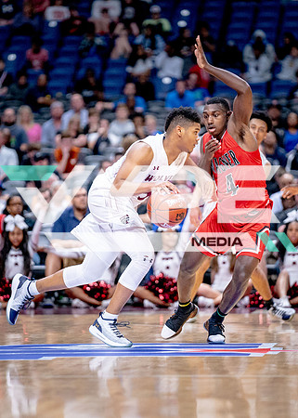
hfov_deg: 4.7
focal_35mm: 306
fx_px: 3626
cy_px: 203
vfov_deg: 6.6
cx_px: 156
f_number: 2.8
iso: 2500
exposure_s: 1/1000
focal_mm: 200
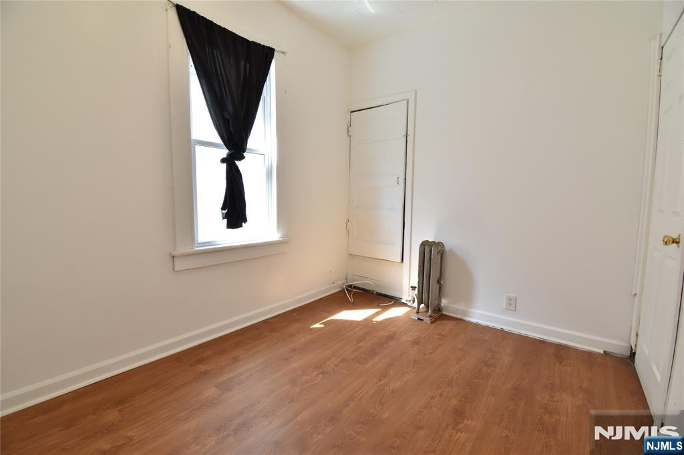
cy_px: 228
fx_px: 285
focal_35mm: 15
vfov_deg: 77.3
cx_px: 342
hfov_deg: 100.4
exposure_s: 1/15
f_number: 8
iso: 400
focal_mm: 10
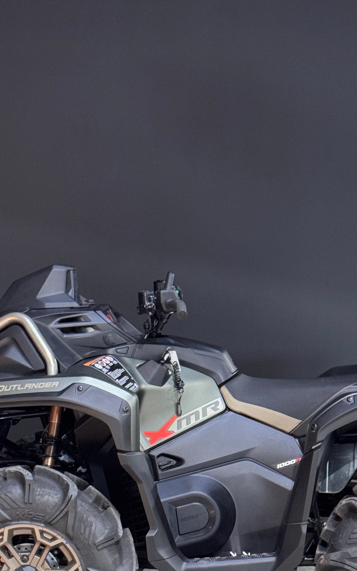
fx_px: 1463
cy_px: 490
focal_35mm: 94
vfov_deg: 21.7
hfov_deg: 13.9
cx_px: 204
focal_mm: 6.76
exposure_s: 1/60
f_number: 1.78
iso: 250
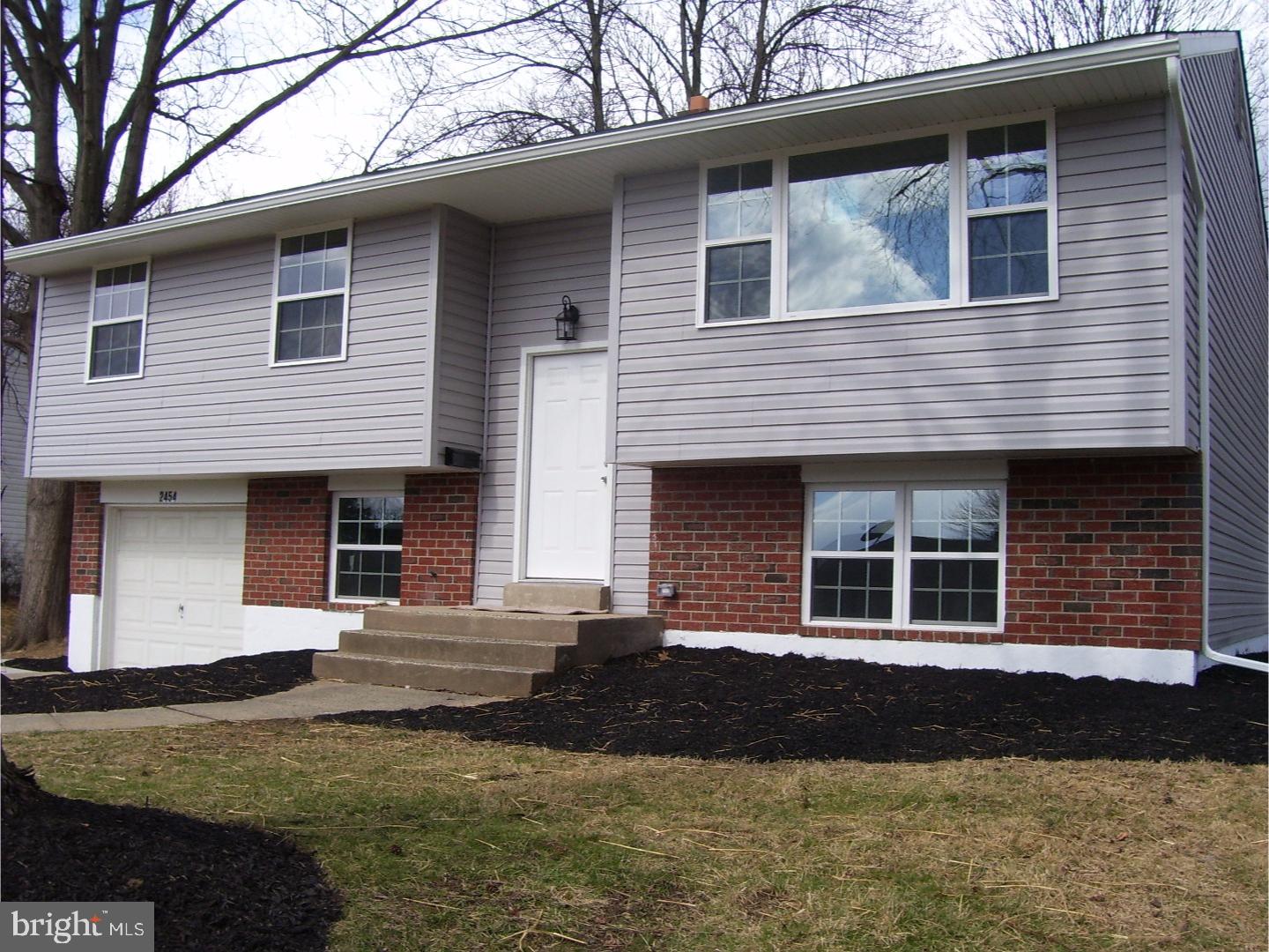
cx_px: 634
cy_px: 476
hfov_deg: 54.0
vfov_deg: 41.8
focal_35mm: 34
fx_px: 1246
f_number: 4.8
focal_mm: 5.6
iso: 80
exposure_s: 1/350
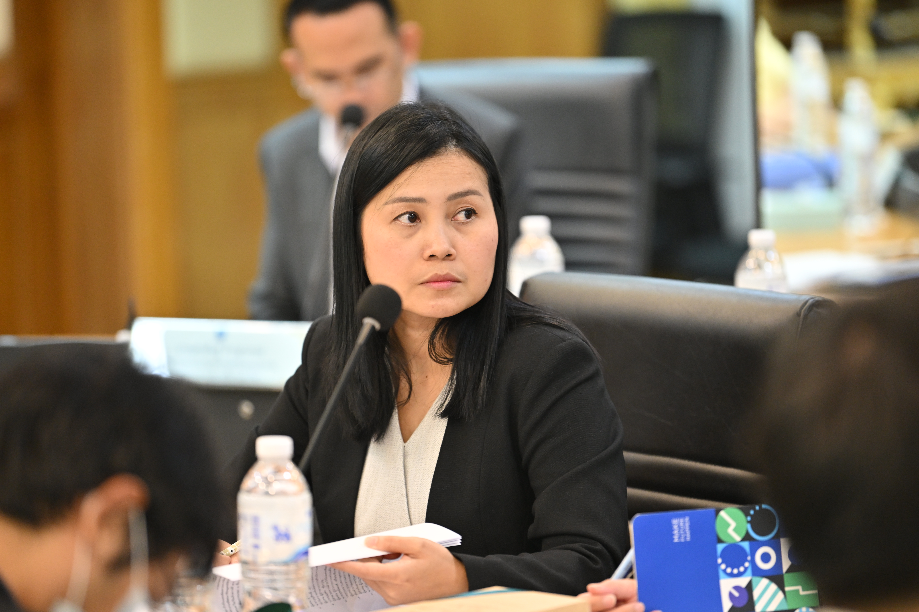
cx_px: 460
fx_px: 4595
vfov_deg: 7.6
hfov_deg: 11.4
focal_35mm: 180
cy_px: 306
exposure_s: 1/125
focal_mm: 180
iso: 1600
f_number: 2.8
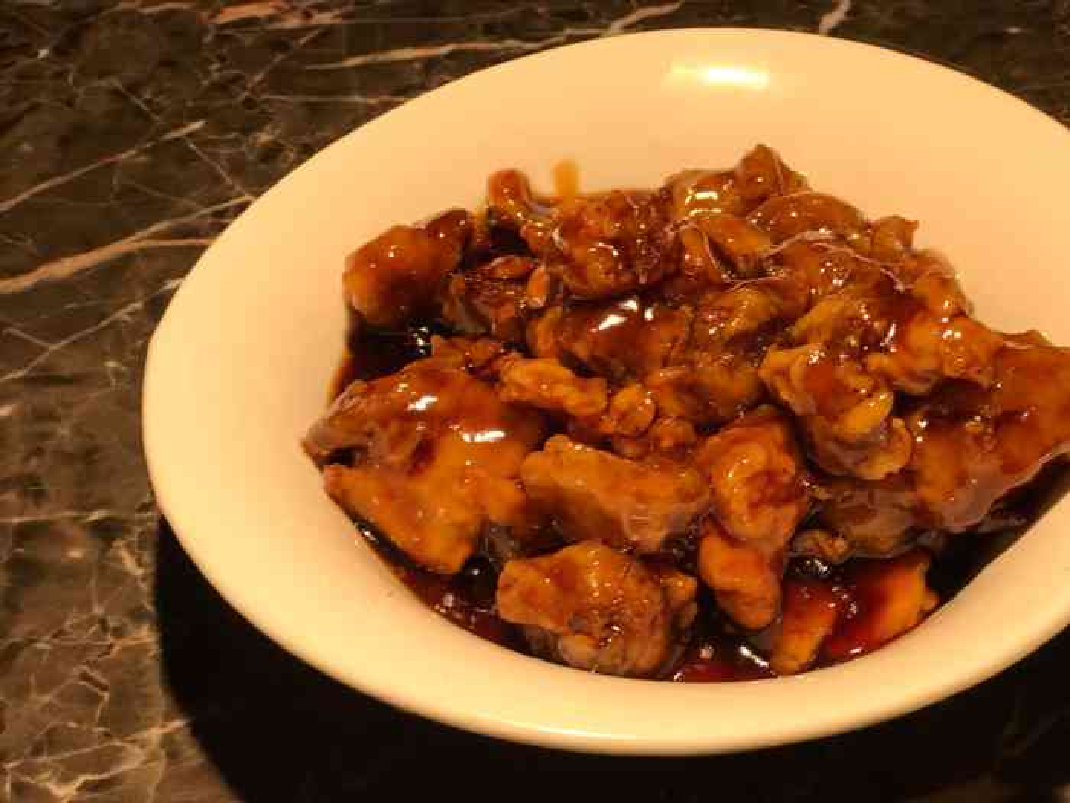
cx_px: 535
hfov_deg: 33.8
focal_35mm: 57
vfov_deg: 25.7
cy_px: 402
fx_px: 1762
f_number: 2.8
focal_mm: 6.6
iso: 25
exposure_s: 1/50
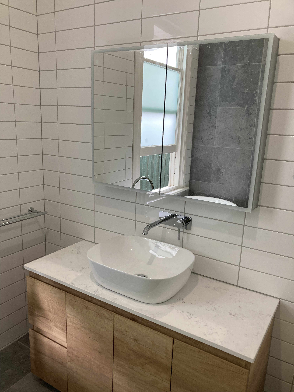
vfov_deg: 63.4
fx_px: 317
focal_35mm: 28
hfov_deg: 49.7
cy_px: 196
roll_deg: -1.0
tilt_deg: -13.7
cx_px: 147
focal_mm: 3.99
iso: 125
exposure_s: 1/60
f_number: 1.8
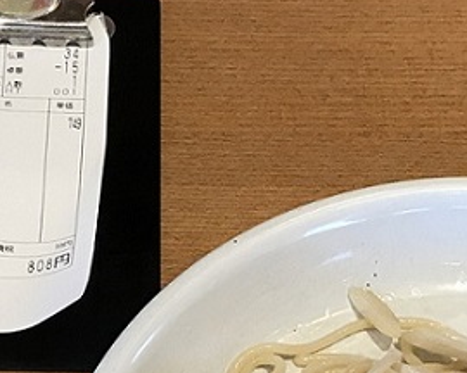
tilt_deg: -63.9
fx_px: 1354
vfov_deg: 15.1
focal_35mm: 98
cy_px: 472
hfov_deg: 19.4
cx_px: 105
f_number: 1.8
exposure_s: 1/30
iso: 25
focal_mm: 3.99
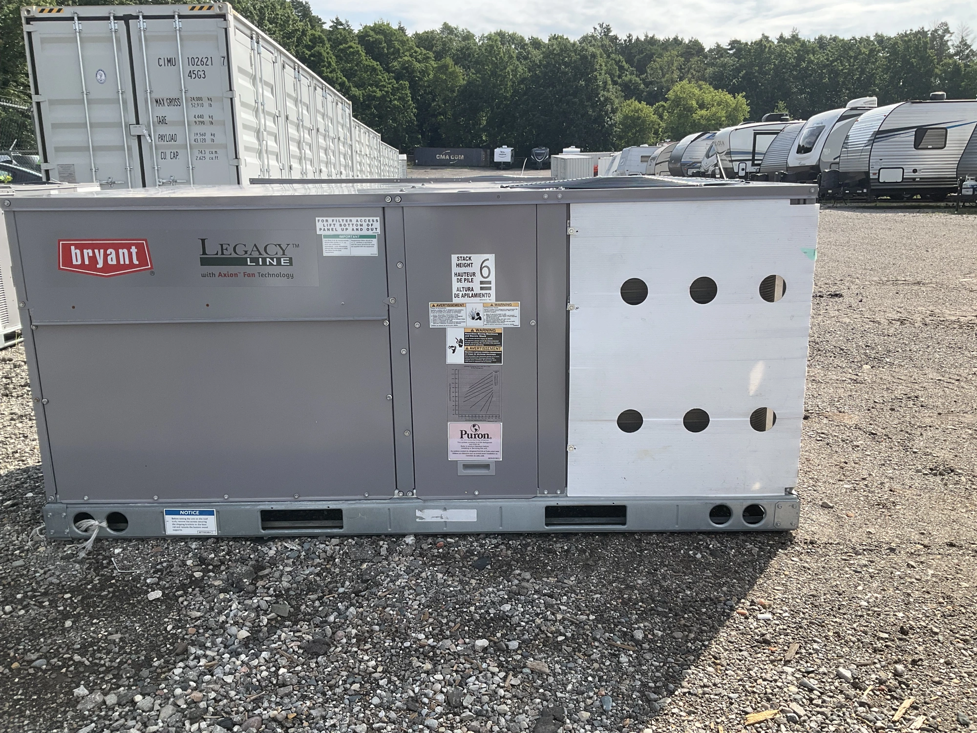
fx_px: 818
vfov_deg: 48.2
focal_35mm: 29
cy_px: 366
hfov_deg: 61.7
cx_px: 488
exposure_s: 1/1311
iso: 25
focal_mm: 3
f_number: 1.8
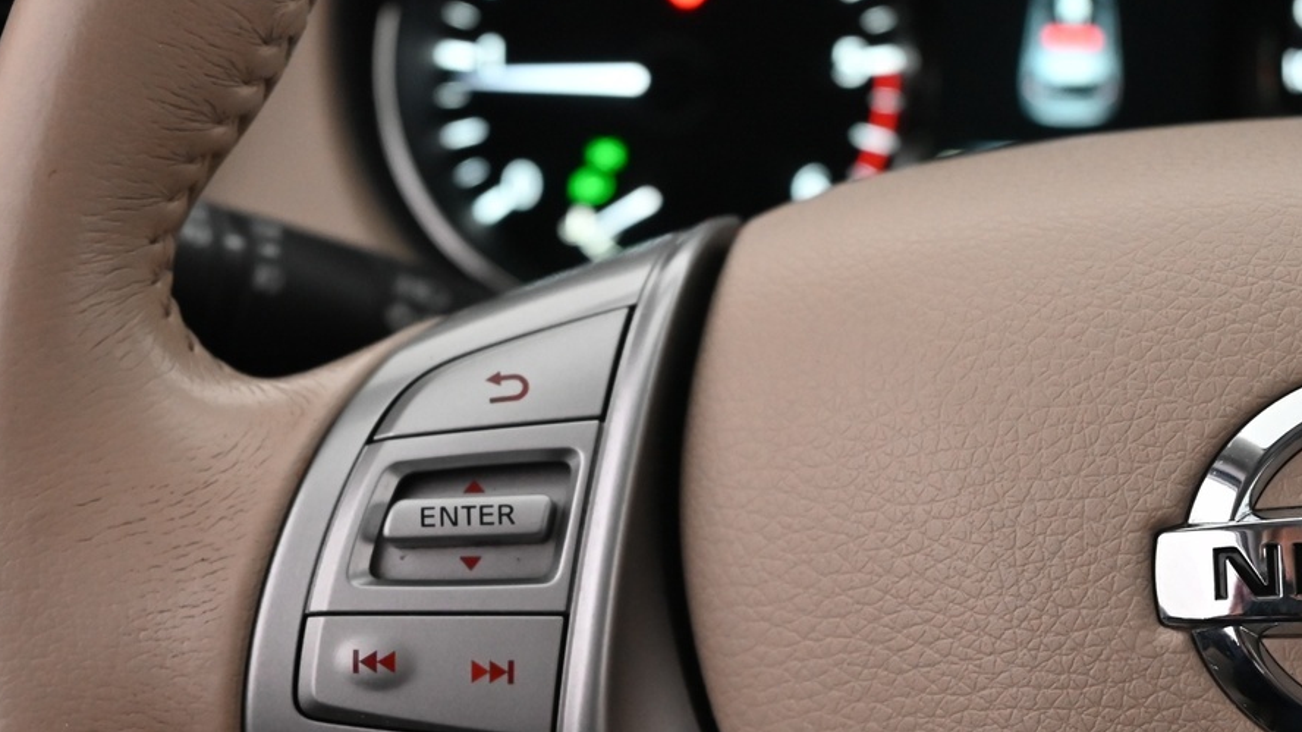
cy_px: 656
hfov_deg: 31.9
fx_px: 2277
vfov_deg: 18.0
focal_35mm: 66
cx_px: 651
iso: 3200
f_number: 5
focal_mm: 34.5
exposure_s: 1/80
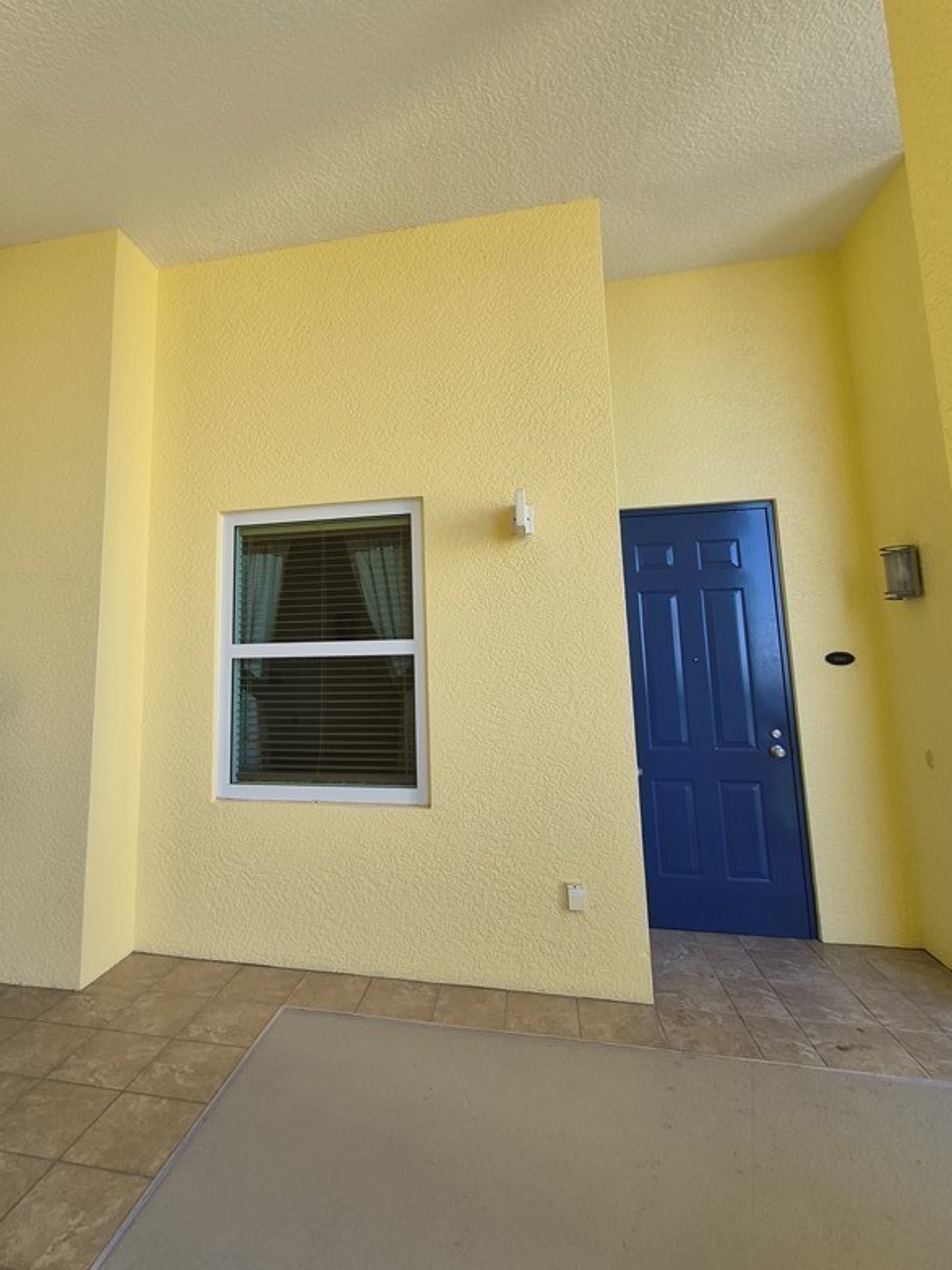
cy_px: 545
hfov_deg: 73.5
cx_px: 362
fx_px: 624
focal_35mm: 17
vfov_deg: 90.5
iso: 100
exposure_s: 1/359
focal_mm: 1.74
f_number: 2.2
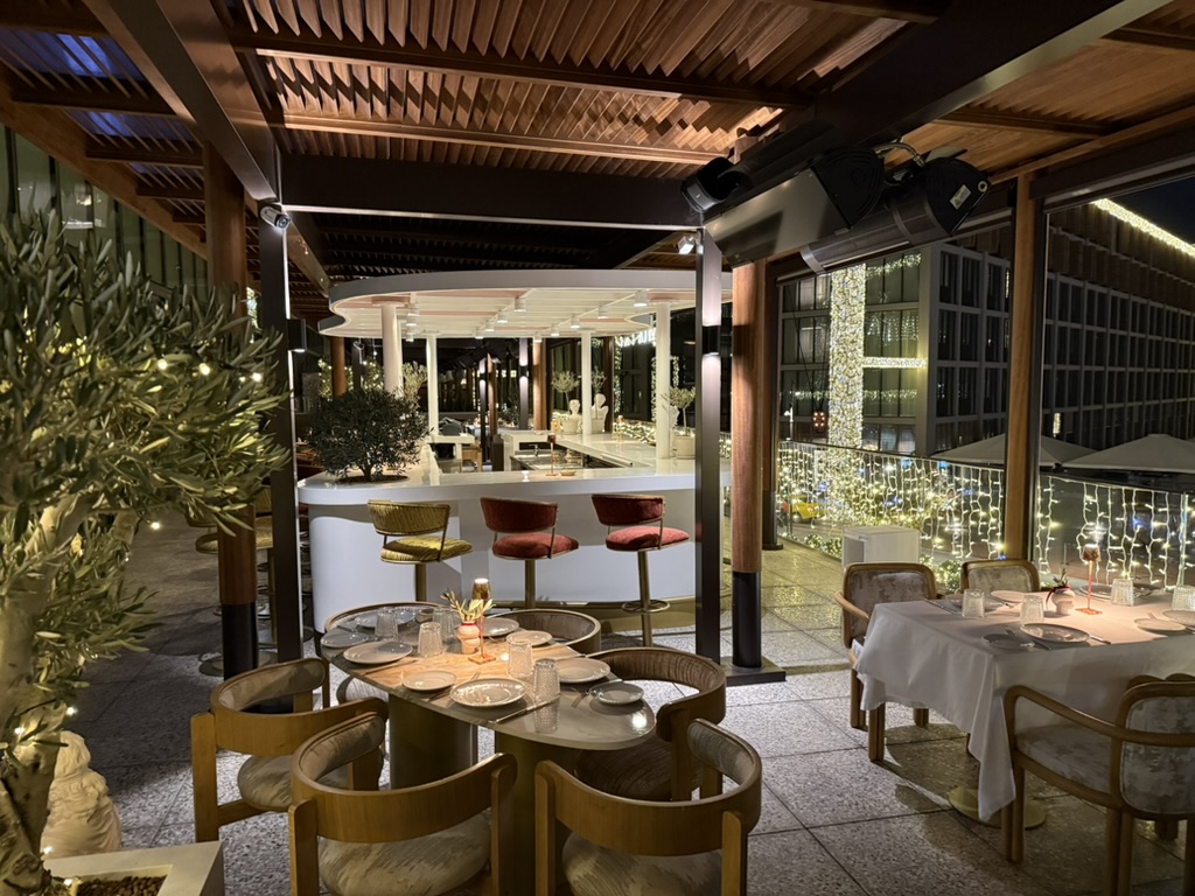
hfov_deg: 71.6
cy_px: 448
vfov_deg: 56.8
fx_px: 829
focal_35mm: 24
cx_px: 598
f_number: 1.78
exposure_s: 1/50
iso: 640
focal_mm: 6.76
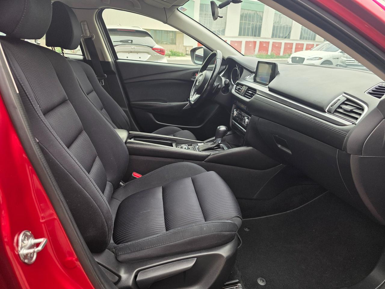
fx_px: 256
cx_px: 192
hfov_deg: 73.9
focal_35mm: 23
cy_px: 144
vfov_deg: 58.9
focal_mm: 6.3
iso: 50
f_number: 1.7
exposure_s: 1/180
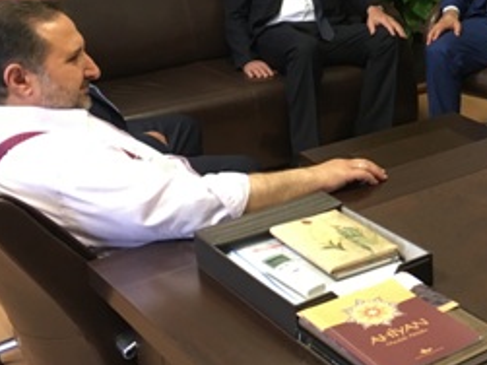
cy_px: 101
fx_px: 1041
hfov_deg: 24.8
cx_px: 516
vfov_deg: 19.8
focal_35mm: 74
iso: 100
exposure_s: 1/33
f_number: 2.2
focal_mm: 4.15
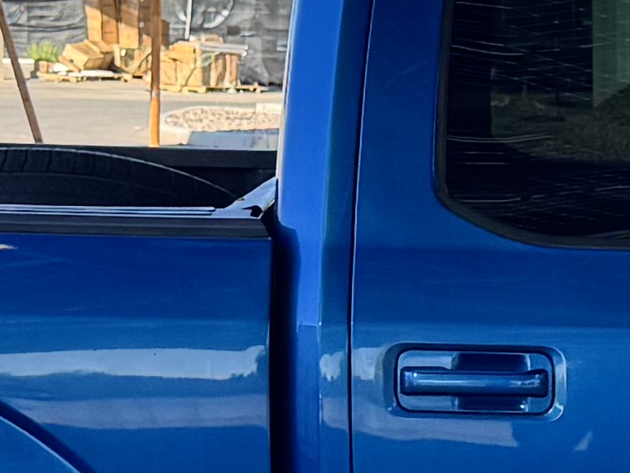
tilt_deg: -10.7
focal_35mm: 177
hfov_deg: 10.9
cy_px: 589
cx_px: 858
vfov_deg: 8.3
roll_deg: -1.5
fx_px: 3221
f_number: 1.78
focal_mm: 6.76
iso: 80
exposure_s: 1/2041
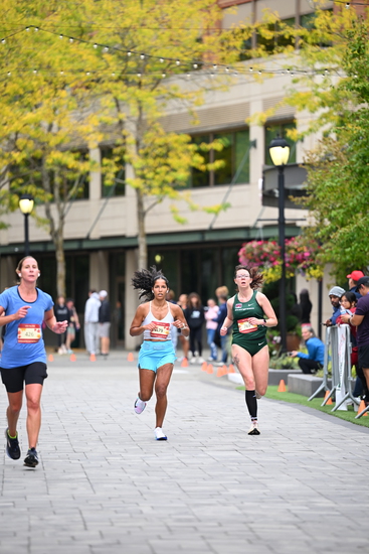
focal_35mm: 175
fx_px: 2689
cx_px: 184
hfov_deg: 7.9
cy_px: 277
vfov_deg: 11.7
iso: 640
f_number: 2.8
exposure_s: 1/1600
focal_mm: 175
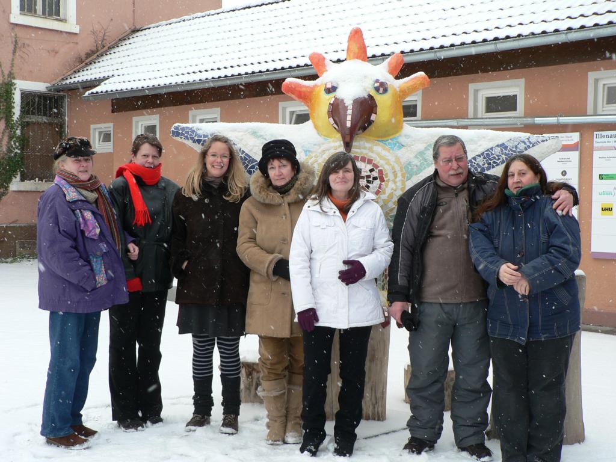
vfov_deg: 29.1
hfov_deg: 38.2
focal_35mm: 50
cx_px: 308
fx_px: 890
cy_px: 231
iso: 80
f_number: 3.6
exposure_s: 1/80
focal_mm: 8.3
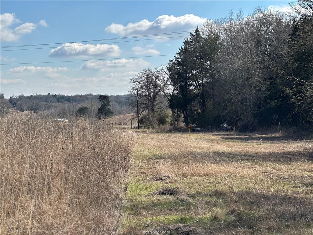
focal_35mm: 77
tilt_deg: -0.3
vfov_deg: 19.1
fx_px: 696
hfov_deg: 25.3
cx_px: 156
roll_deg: +1.9
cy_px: 118
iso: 32
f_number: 2.8
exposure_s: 1/874
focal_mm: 9
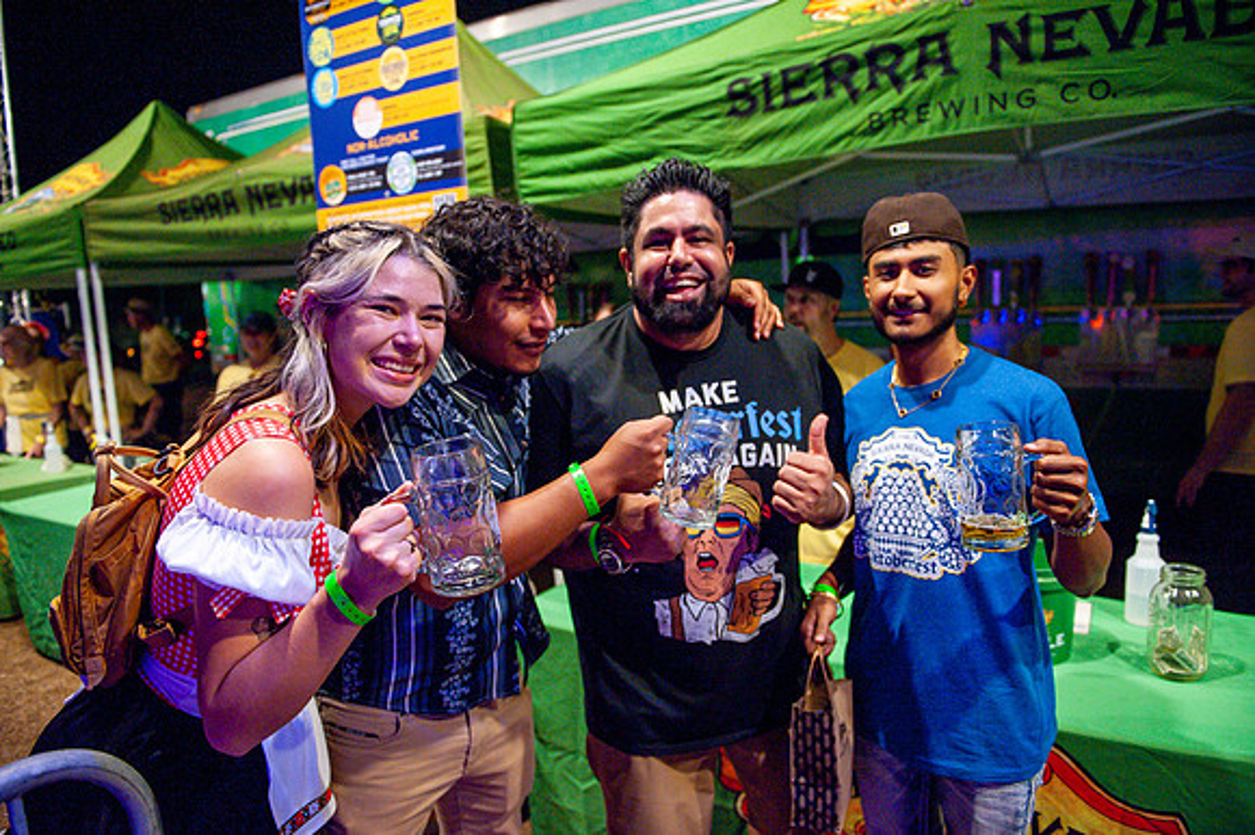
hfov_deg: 73.8
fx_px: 836
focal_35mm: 24
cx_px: 628
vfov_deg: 53.1
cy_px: 418
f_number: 2.8
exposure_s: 1/200
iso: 2500
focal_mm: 24
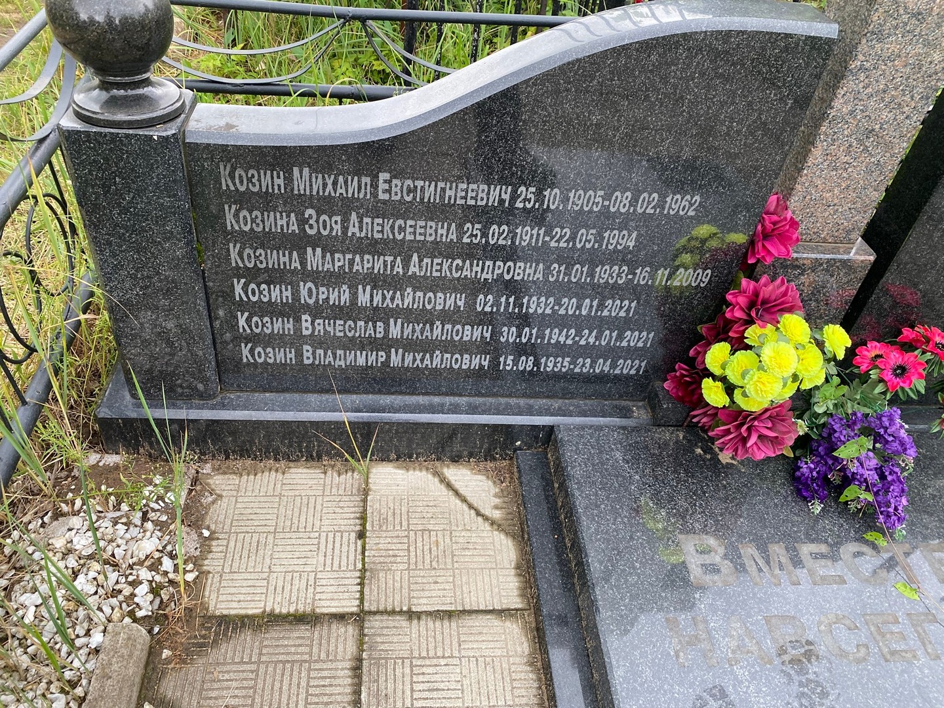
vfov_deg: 53.1
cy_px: 354
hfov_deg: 67.3
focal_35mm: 26
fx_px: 709
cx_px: 472
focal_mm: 4.25
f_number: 1.8
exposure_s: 1/121
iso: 125
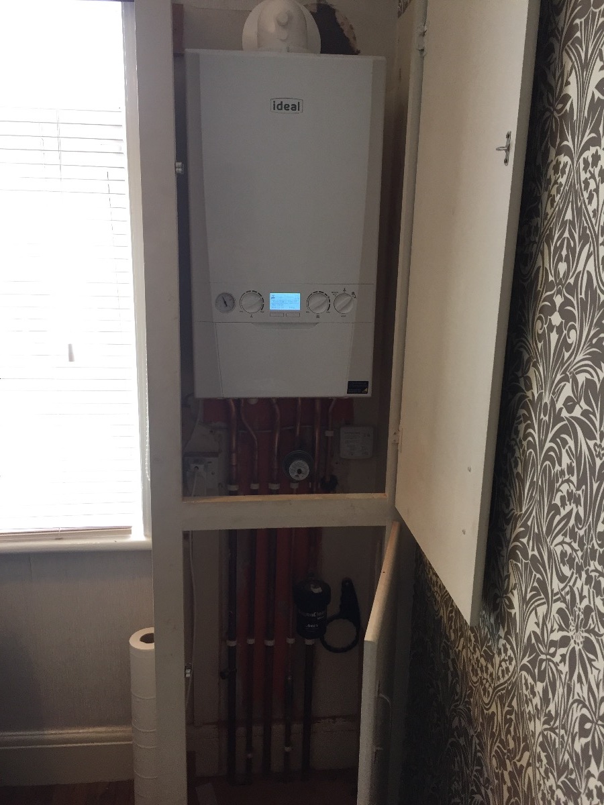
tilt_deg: -11.8
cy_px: 402
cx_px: 302
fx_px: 675
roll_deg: -1.8
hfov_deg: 48.2
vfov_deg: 61.7
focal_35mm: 29
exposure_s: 1/33
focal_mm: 4.15
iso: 40
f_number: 2.2
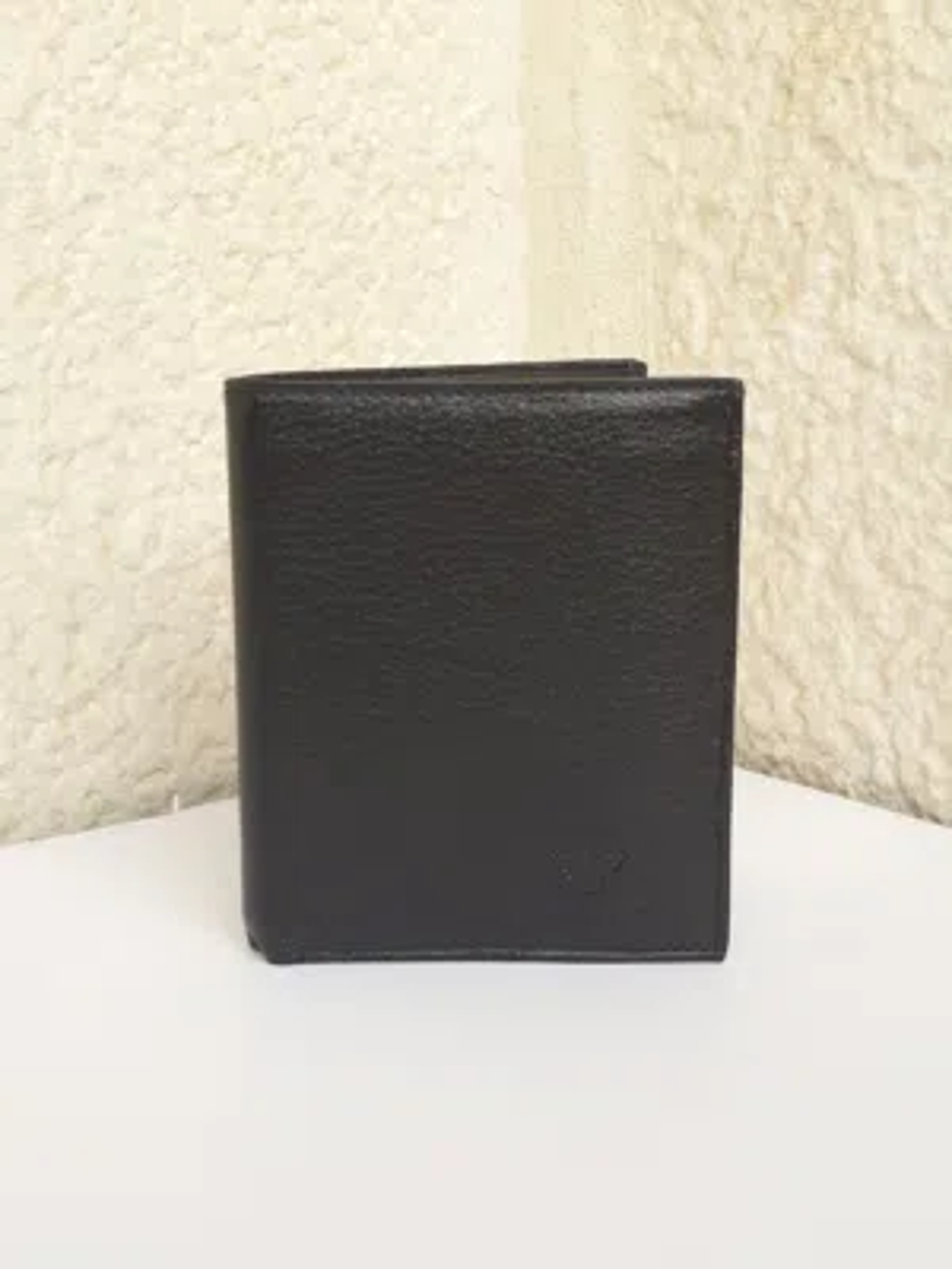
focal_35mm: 26
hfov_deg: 53.1
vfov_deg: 67.3
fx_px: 953
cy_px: 634
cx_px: 476
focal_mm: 4.3
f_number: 2.4
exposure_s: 1/100
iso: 80
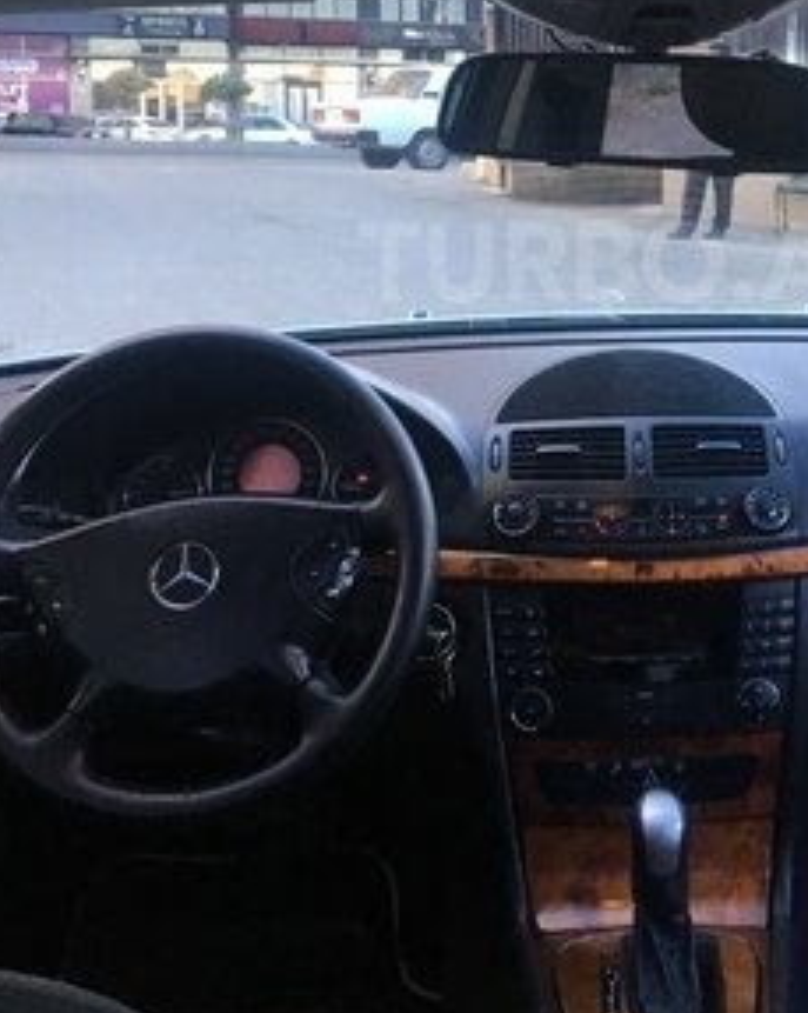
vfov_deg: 37.2
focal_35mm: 49
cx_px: 632
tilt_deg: -3.4
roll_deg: +0.1
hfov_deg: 30.1
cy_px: 261
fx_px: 1467
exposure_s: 1/33
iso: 40
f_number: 2.2
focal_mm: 4.15
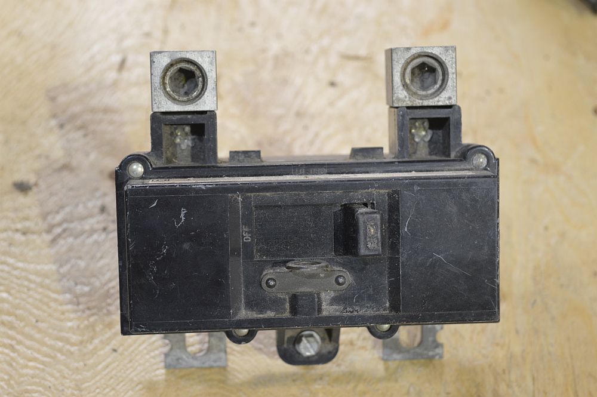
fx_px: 1193
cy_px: 198
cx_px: 298
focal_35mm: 72
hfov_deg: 28.1
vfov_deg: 18.9
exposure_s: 1/15
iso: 720
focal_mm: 48
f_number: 5.3
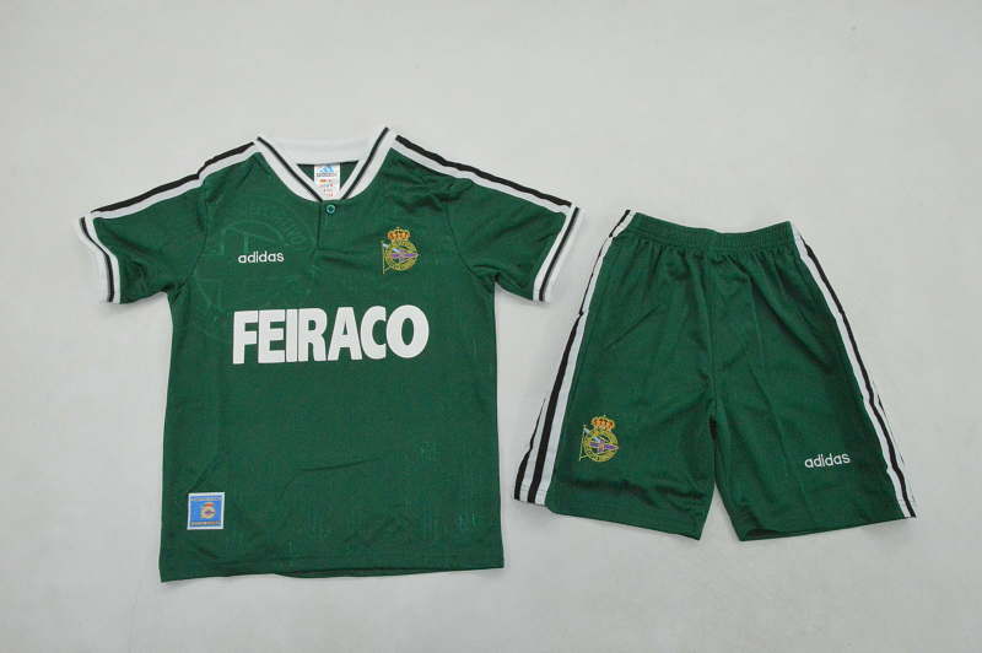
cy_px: 326
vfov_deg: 39.9
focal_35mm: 33
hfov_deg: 57.3
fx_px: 899
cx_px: 491
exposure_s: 1/200
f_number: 25
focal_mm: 22
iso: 6400
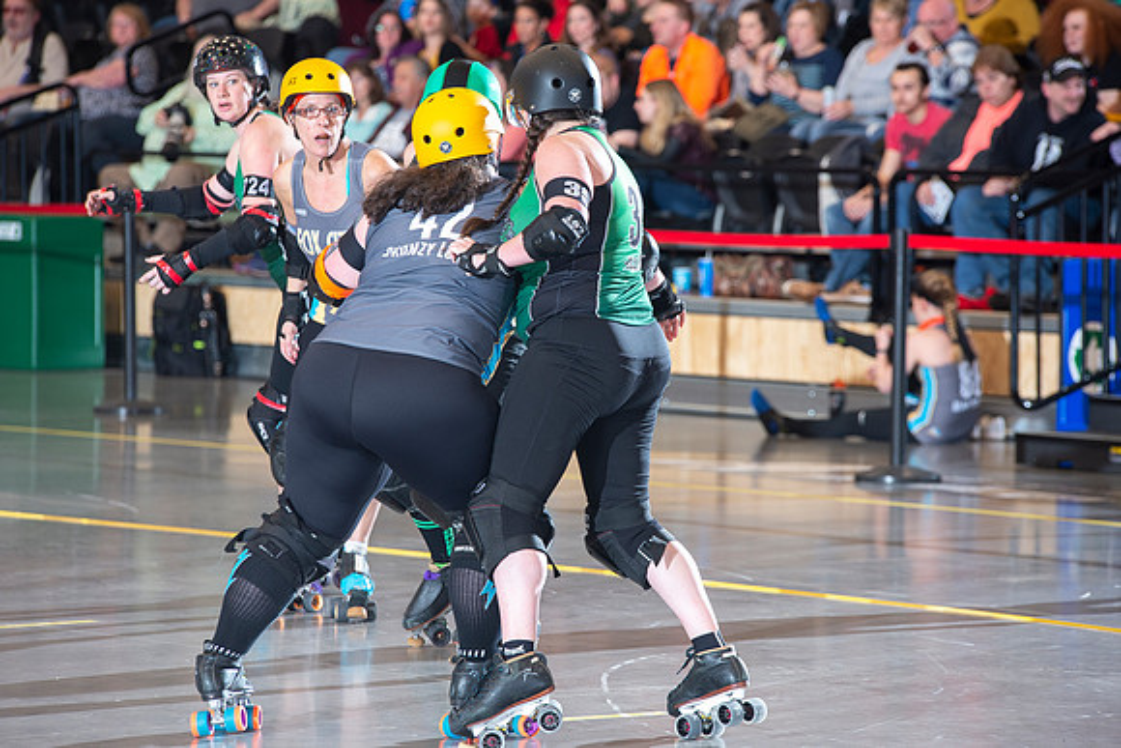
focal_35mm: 200
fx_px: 6229
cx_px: 560
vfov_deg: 6.9
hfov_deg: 10.3
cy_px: 374
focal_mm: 200
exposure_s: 1/160
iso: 640
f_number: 5.6
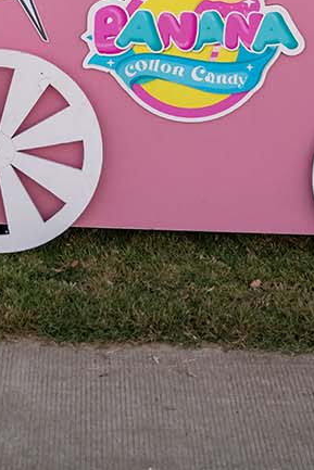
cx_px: 55
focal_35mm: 103
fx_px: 1346
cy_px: -283
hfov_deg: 13.2
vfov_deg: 17.4
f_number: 3.5
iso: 2000
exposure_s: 1/320
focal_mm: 31
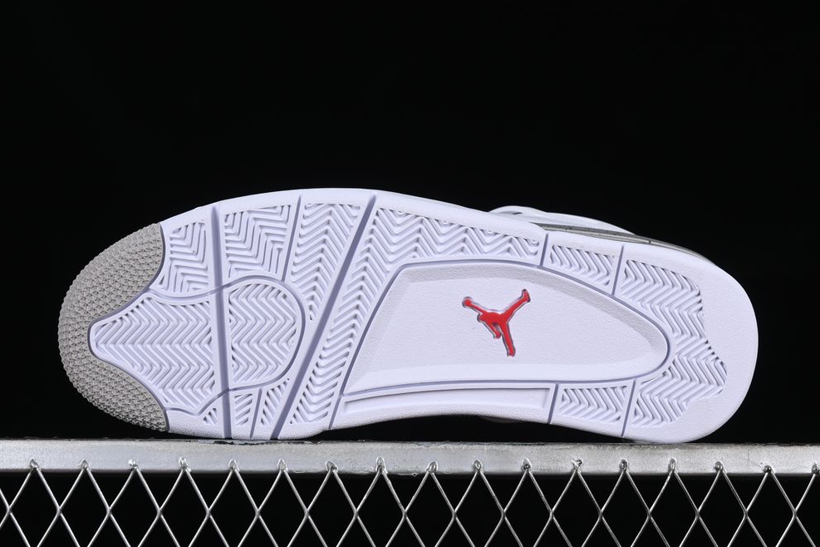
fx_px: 1731
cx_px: 414
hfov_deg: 26.7
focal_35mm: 76
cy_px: 276
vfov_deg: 17.9
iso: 160
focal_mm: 50
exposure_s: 1/80
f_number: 9
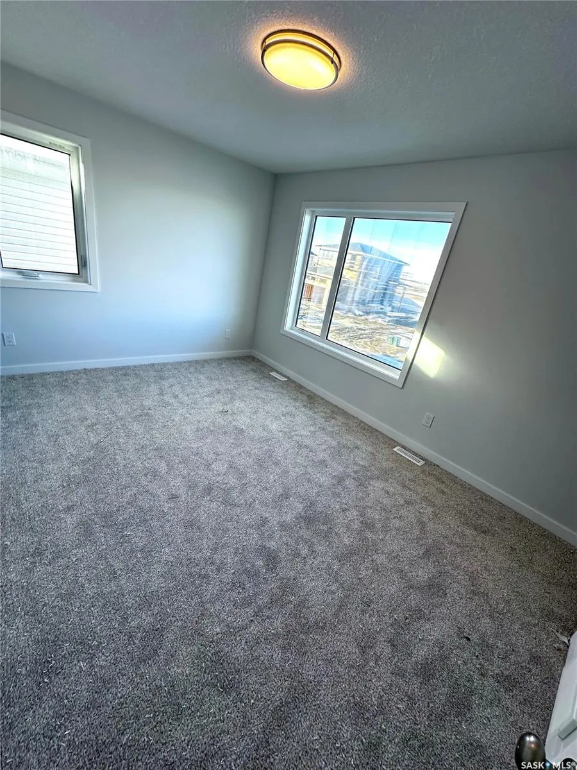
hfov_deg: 85.7
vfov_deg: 102.1
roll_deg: -11.5
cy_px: 385
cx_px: 288
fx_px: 311
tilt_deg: -21.3
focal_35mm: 14
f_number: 2.2
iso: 40
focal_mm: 2.22
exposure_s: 1/134
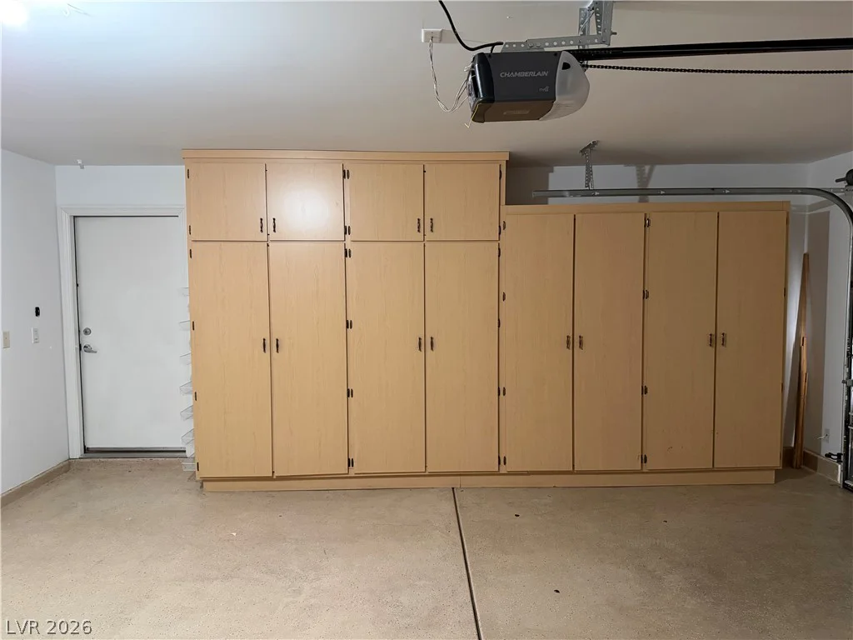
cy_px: 320
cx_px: 426
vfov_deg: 56.8
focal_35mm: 24
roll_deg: +0.9
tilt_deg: -4.0
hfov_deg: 71.6
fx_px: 591
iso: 400
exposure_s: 1/60
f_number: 1.78
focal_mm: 6.76
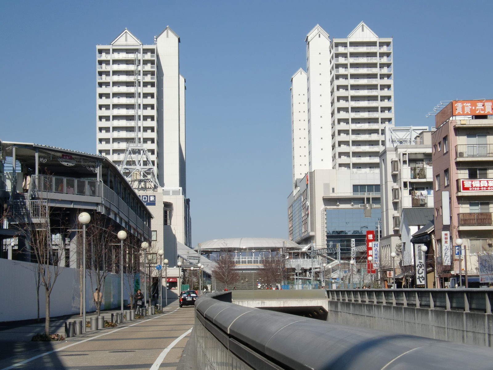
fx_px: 954
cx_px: 246
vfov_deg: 21.9
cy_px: 185
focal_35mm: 67
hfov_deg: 29.0
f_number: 4.3
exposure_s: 1/1000
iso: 64
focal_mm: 11.16
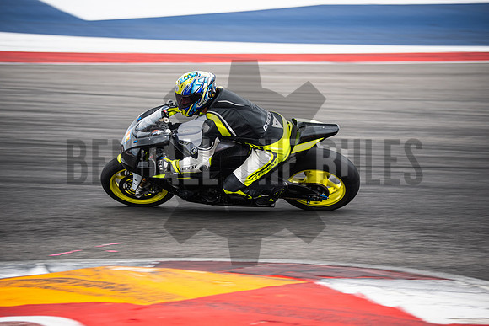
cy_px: 163
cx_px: 244
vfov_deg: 6.5
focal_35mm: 210
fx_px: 2853
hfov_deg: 9.8
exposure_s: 1/250
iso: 160
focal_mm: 140
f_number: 3.2
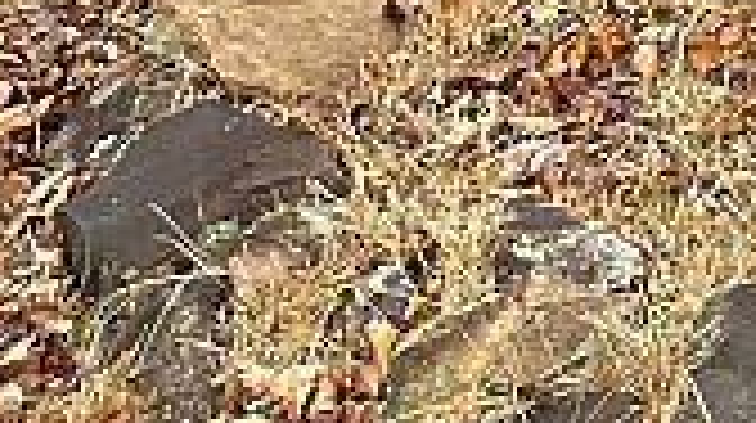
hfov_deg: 10.4
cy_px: -1292
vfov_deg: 5.9
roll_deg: -0.7
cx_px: 1953
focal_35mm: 173
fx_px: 3464
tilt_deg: +3.1
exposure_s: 1/248
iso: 32
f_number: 1.6
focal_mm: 4.2
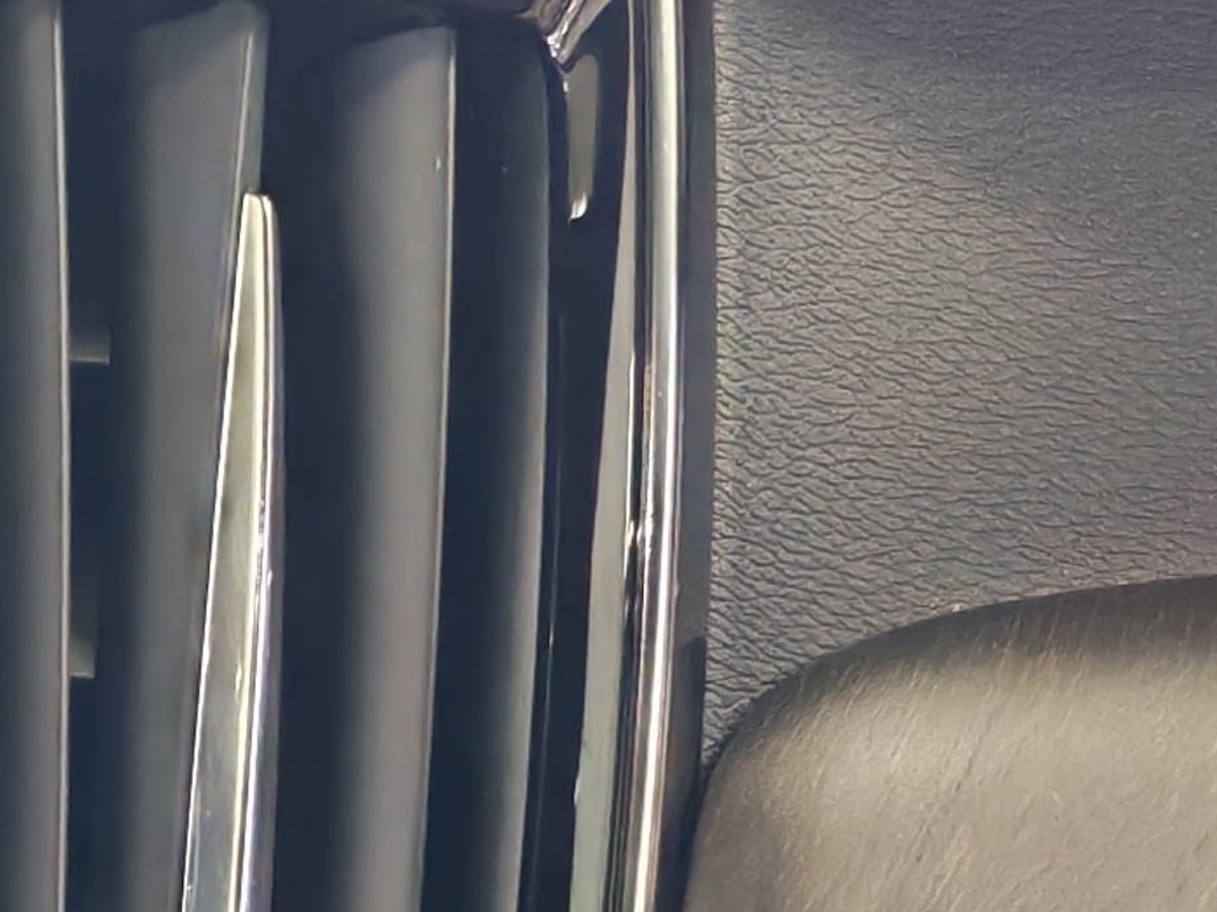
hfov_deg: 12.1
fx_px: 4992
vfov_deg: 10.0
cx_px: -1358
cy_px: 1513
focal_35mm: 142
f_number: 1.9
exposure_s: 1/50
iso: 2000
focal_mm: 6.12
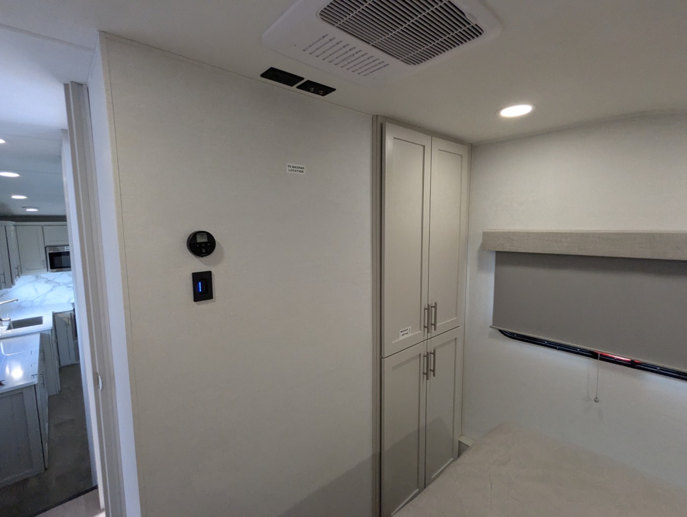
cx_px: 344
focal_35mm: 16
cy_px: 258
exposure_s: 1/185
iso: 629
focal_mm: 2.35
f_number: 2.2
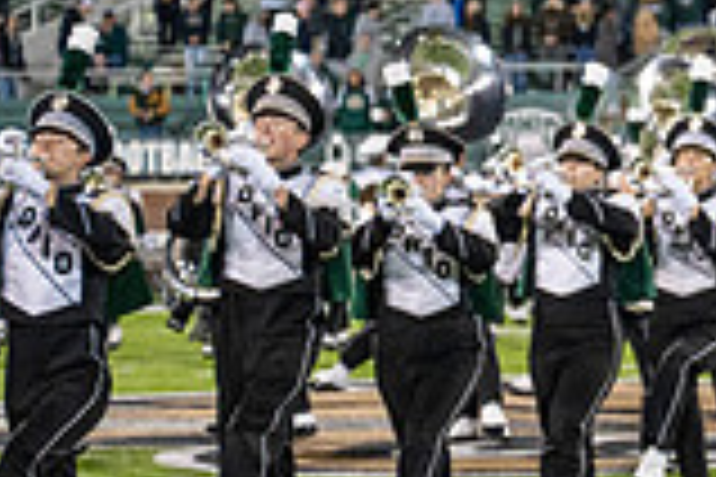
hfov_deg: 7.8
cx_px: 1243
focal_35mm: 255
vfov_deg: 5.4
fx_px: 5071
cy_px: 169
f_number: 3.2
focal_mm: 70
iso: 1250
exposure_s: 1/500
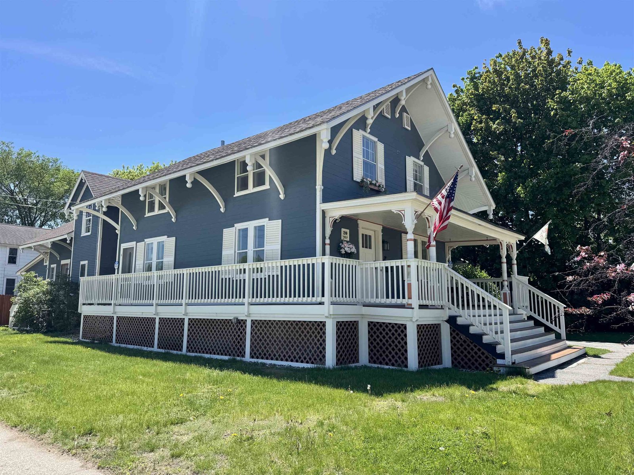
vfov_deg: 56.8
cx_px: 317
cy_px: 238
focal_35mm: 24
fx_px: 440
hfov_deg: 71.6
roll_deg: -0.8
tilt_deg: +6.7
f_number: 1.78
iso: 80
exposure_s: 1/2833
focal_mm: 6.76
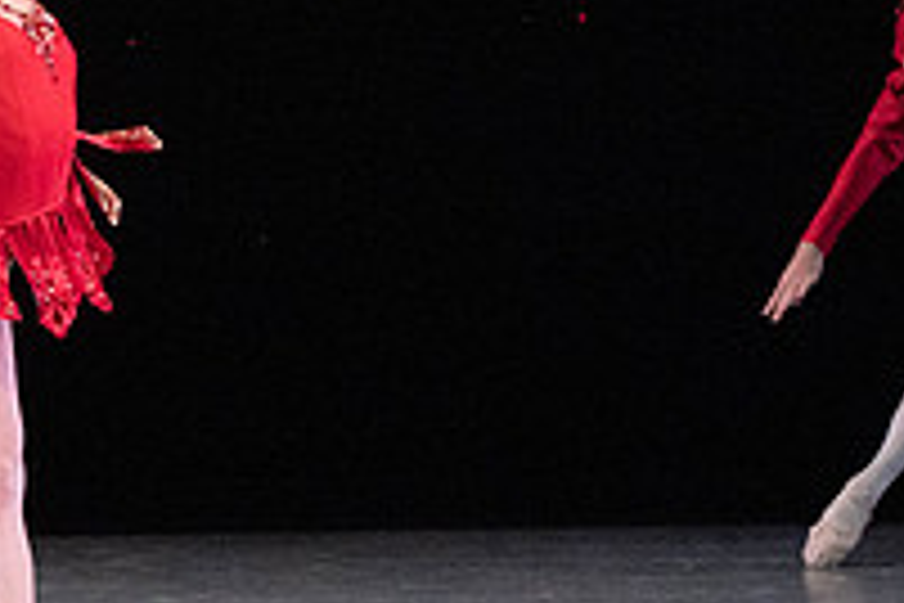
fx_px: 21067
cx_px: 99
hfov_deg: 2.5
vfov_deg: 1.6
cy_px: 218
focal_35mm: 839
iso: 16000
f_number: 11
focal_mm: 291
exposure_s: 1/500
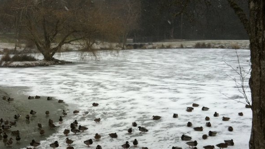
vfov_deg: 20.7
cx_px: 98
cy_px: 86
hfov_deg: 35.8
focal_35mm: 58
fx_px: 407
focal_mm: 3.85
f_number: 2.8
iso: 80
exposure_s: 1/686
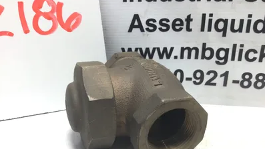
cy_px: 96
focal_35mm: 34
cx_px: 133
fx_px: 239
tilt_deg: -24.6
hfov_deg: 58.0
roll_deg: -0.2
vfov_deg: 34.5
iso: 32
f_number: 2.4
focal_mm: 3.3
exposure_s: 1/60
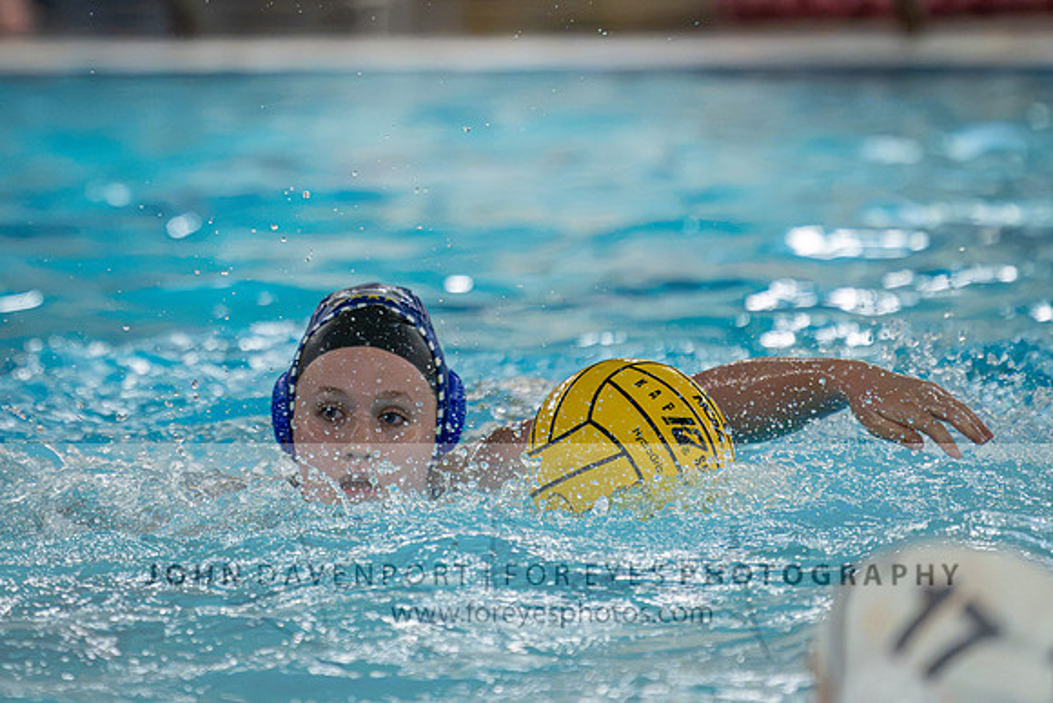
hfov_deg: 4.2
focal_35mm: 489
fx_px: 14312
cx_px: 264
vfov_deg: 2.8
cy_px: 89
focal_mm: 280
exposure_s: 1/1000
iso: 11400
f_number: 4
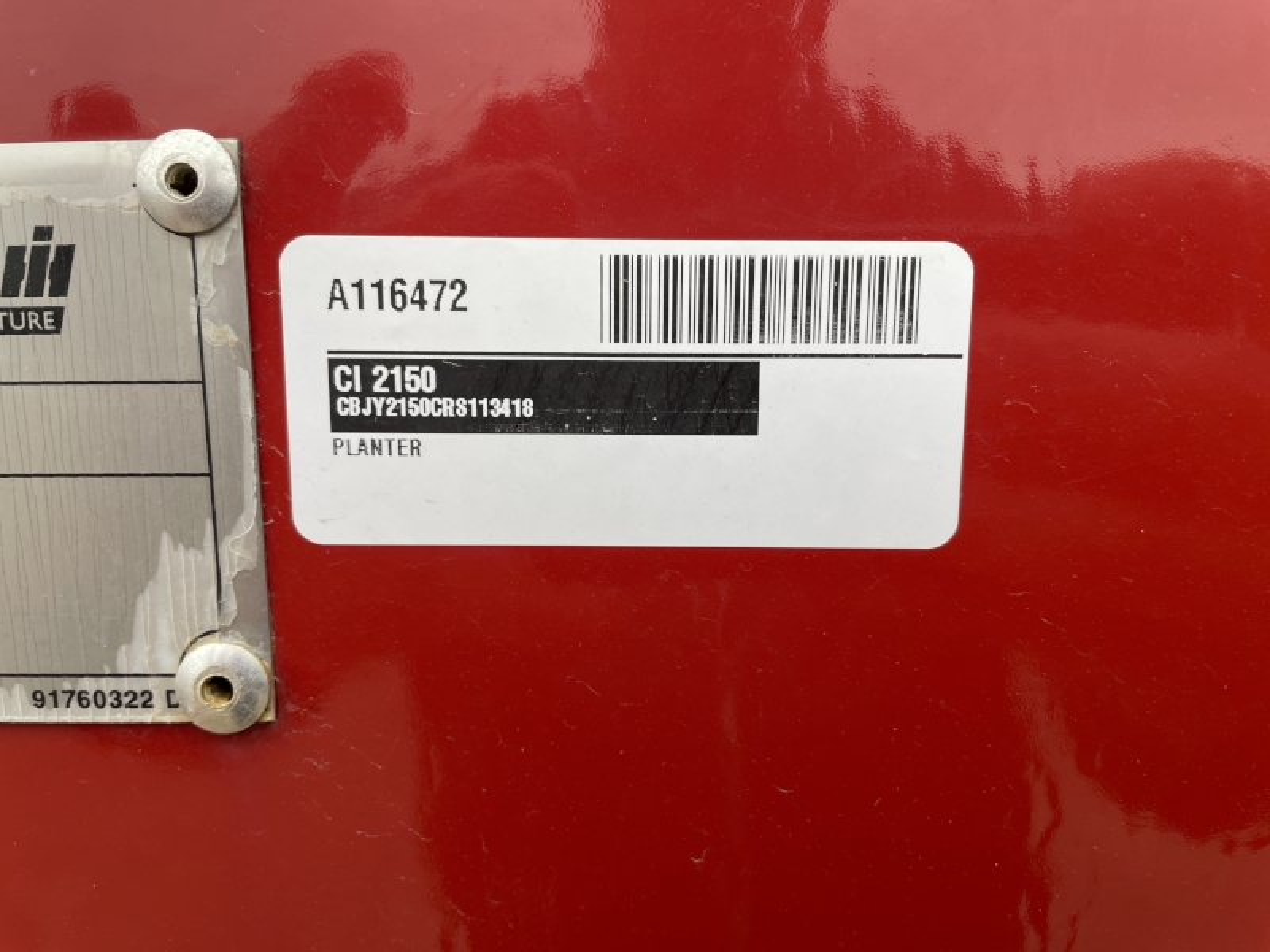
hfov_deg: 67.3
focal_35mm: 26
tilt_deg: -11.0
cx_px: 635
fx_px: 954
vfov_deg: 53.1
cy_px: 476
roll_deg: -0.3
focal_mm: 4.2
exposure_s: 1/148
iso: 32
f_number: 1.6
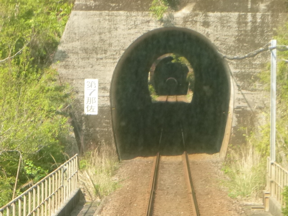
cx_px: 144
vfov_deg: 6.6
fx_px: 1872
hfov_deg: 8.8
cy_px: 108
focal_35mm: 225
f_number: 5.7
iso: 200
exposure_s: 1/125
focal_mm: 18
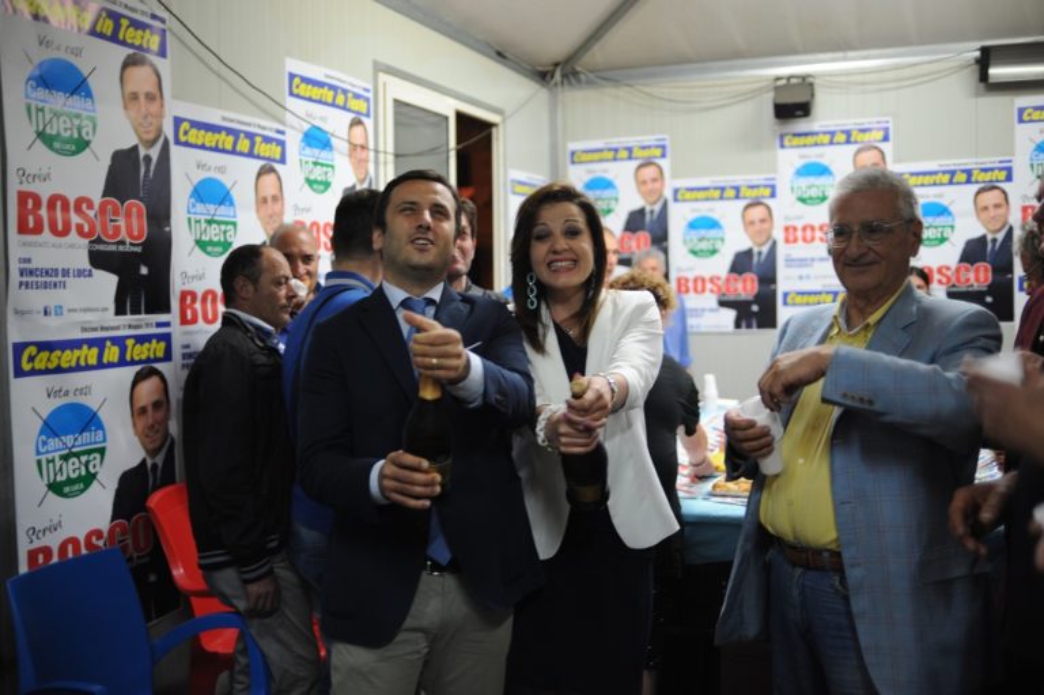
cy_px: 348
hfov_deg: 54.5
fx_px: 1014
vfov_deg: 37.8
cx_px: 522
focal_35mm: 35
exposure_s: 1/80
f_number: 2
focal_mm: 35
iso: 800
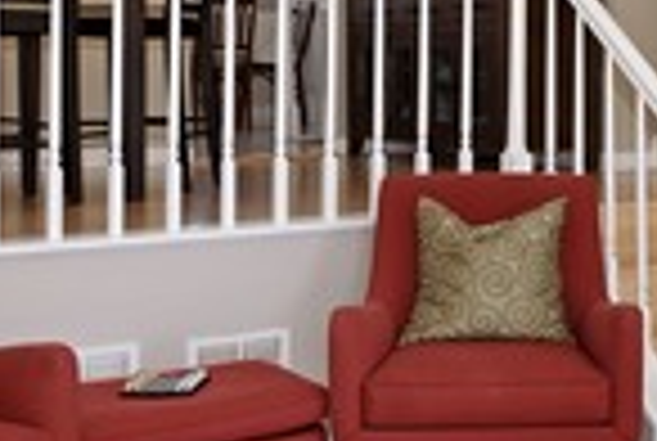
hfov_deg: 27.7
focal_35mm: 70
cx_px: 594
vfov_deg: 19.3
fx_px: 1280
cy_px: 61
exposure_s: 1/20
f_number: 8
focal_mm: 16
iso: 200
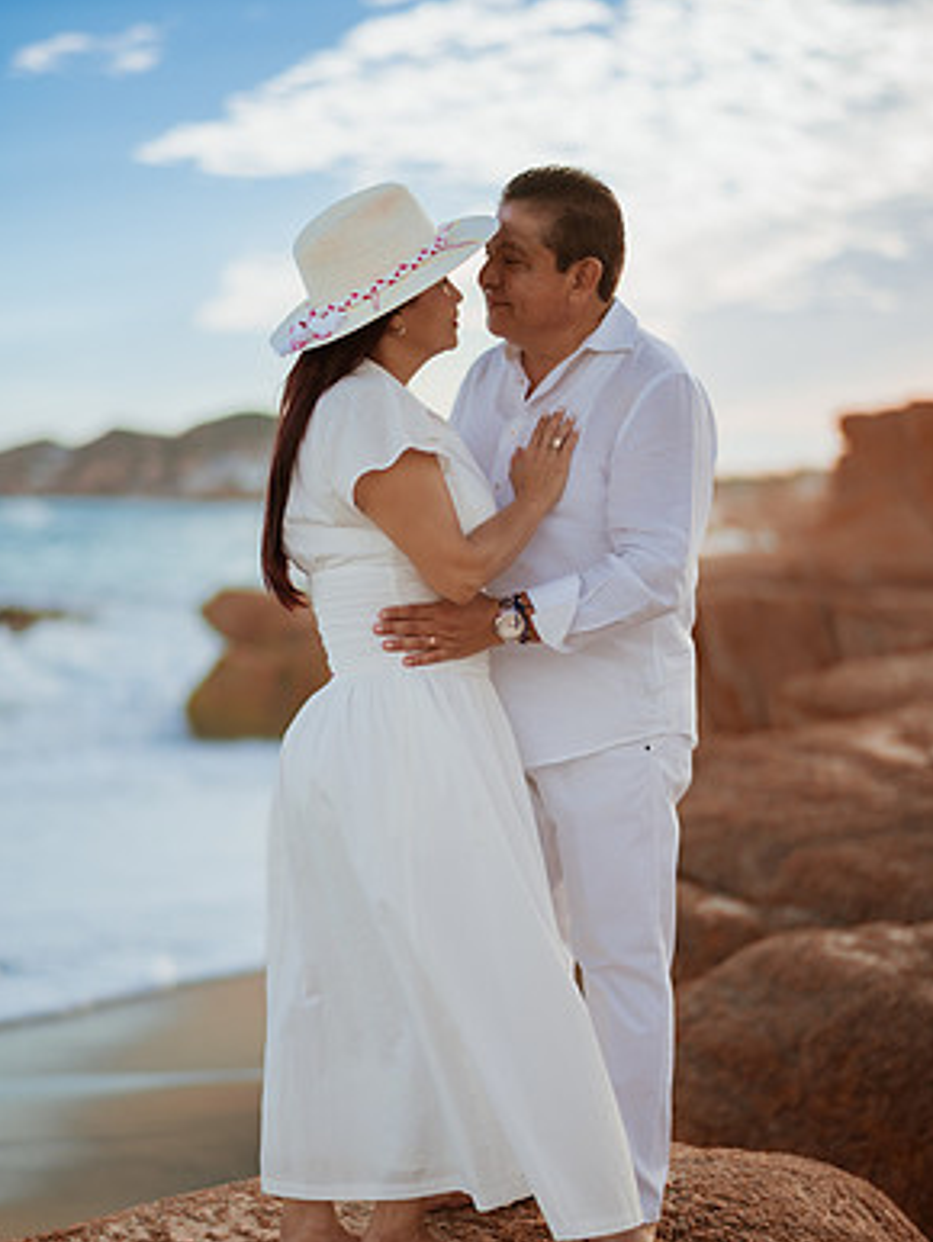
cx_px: 479
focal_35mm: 65
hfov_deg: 22.6
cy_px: 685
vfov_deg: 29.8
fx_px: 2333
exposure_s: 1/4000
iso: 200
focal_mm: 58
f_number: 1.4
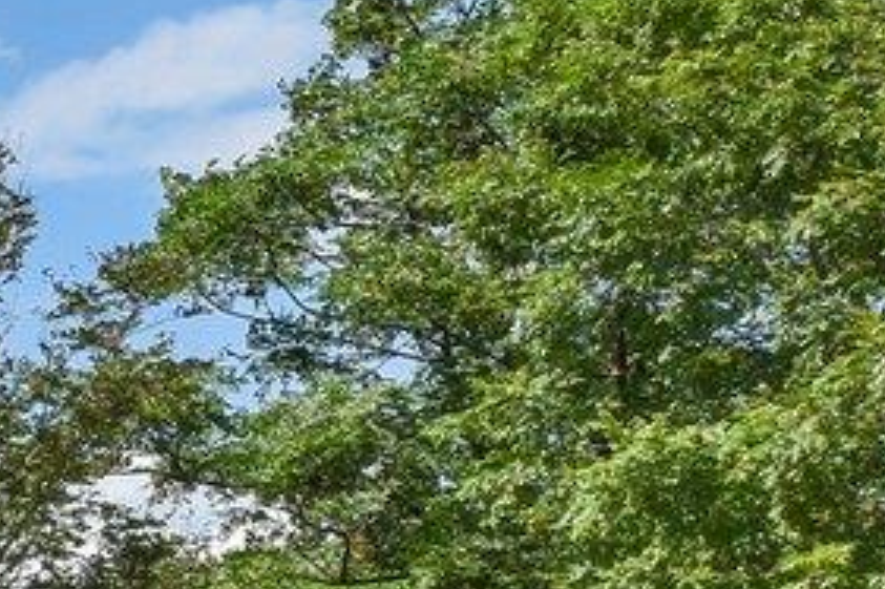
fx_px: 2506
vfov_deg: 12.4
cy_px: 1000
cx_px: -2006
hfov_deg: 10.4
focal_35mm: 102
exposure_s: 1/320
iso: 100
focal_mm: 14
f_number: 8
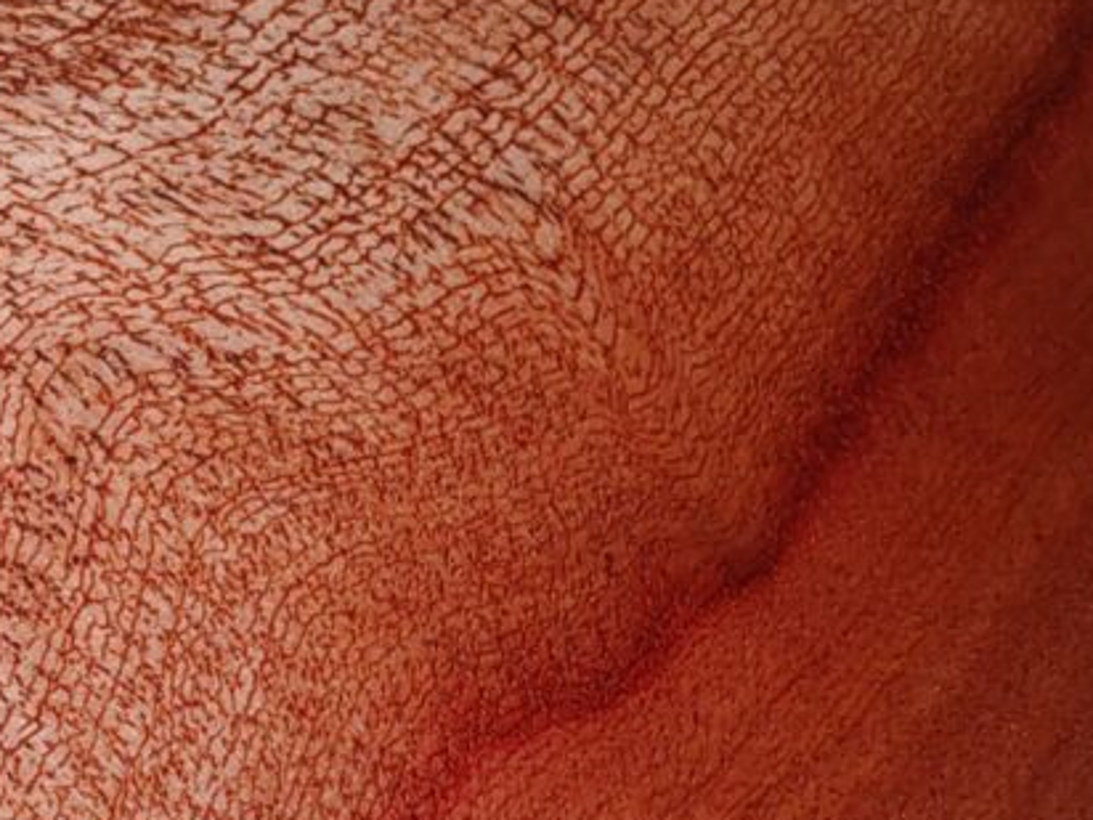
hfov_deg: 13.5
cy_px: 605
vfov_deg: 10.4
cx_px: -114
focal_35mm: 143
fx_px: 4515
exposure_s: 1/120
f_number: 1.88
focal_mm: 5.56
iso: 335
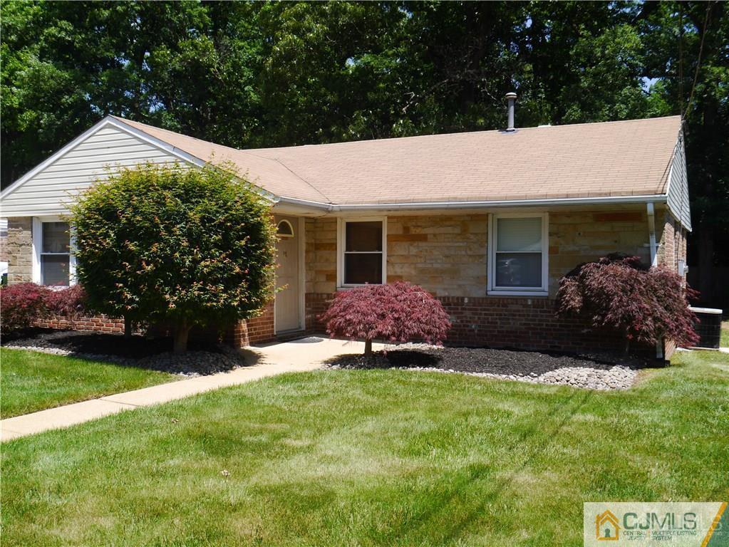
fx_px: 927
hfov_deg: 42.9
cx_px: 364
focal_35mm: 44
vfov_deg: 32.9
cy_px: 274
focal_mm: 22
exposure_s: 1/250
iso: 160
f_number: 8
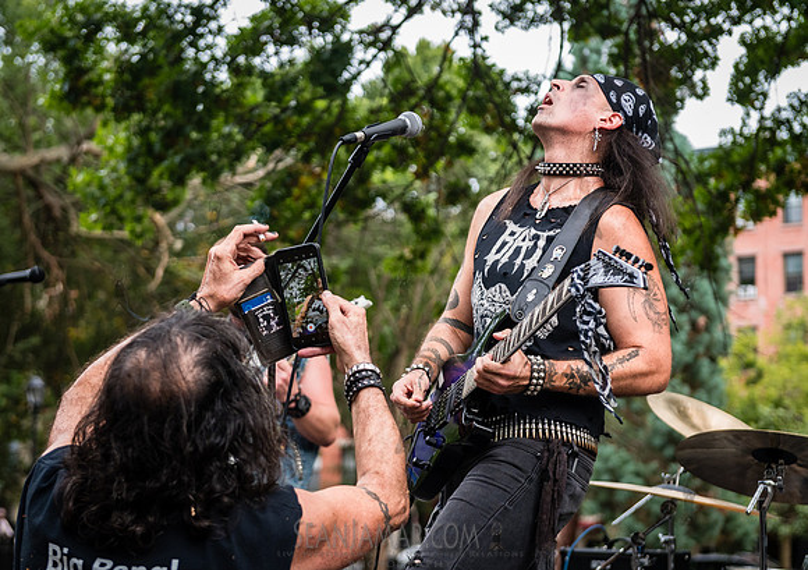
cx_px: 401
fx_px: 1777
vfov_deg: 18.2
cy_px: 272
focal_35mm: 78
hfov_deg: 25.6
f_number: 4
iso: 2000
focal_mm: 70
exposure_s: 1/500
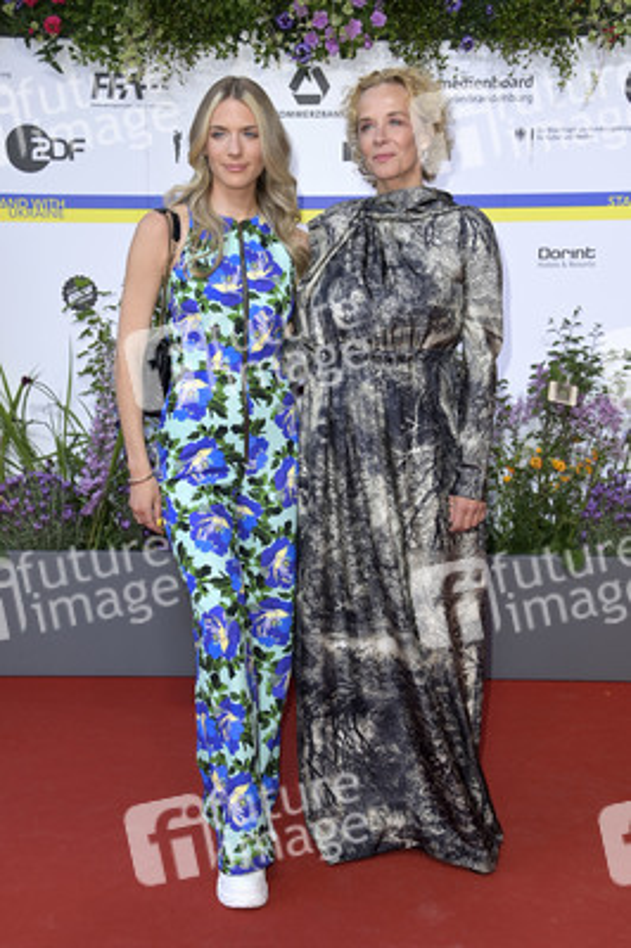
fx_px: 1448
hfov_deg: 24.6
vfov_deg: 36.3
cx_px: 316
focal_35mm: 55
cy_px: 474
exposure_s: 1/200
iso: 640
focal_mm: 55
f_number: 6.3
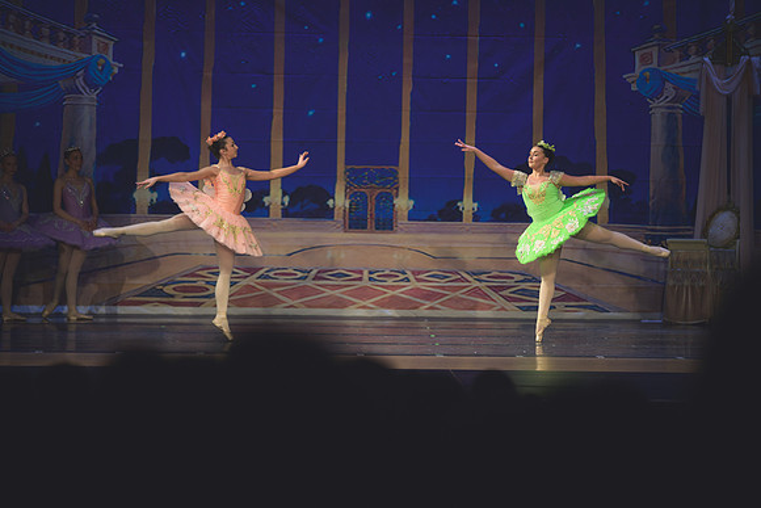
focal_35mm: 160
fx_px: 3383
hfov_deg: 12.8
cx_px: 380
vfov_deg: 8.6
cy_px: 254
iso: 450
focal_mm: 160
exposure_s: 1/320
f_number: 2.8
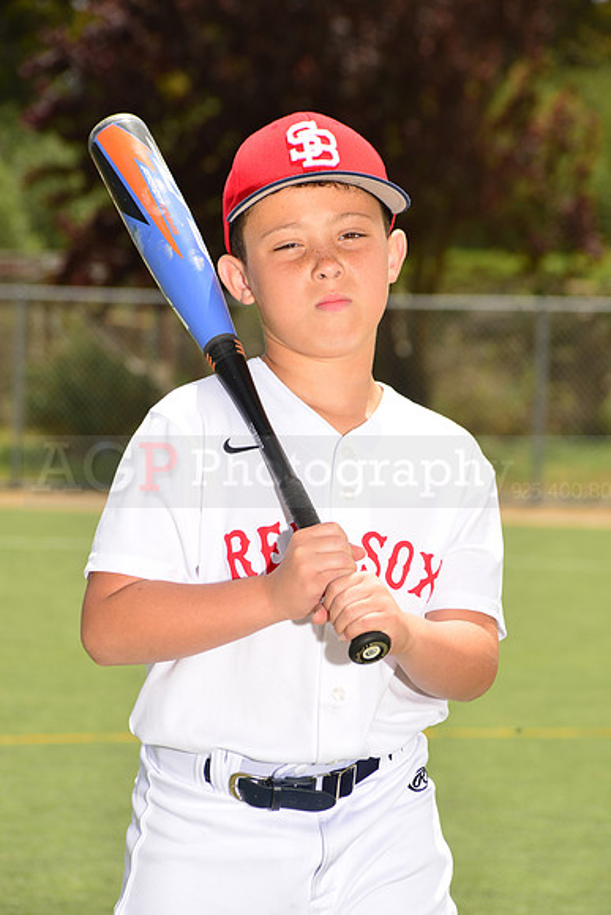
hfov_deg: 7.4
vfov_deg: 11.1
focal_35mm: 185
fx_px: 4707
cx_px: 306
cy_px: 458
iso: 125
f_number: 11
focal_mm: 185
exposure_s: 1/200
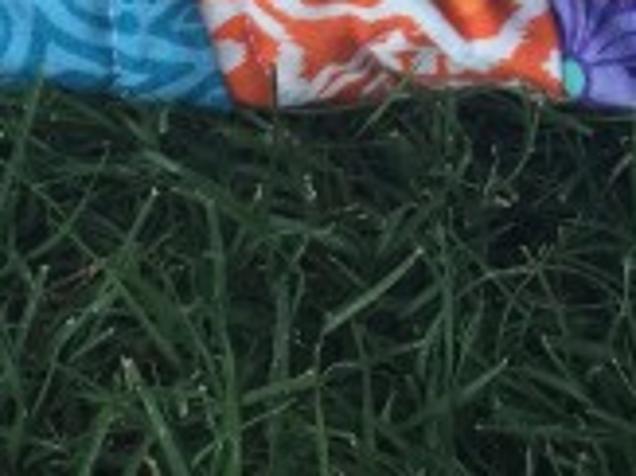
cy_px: -468
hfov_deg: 16.9
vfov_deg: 11.5
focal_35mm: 116
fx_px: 2130
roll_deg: -5.5
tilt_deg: -37.3
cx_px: 492
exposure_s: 1/100
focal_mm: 4.15
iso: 40
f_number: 2.2
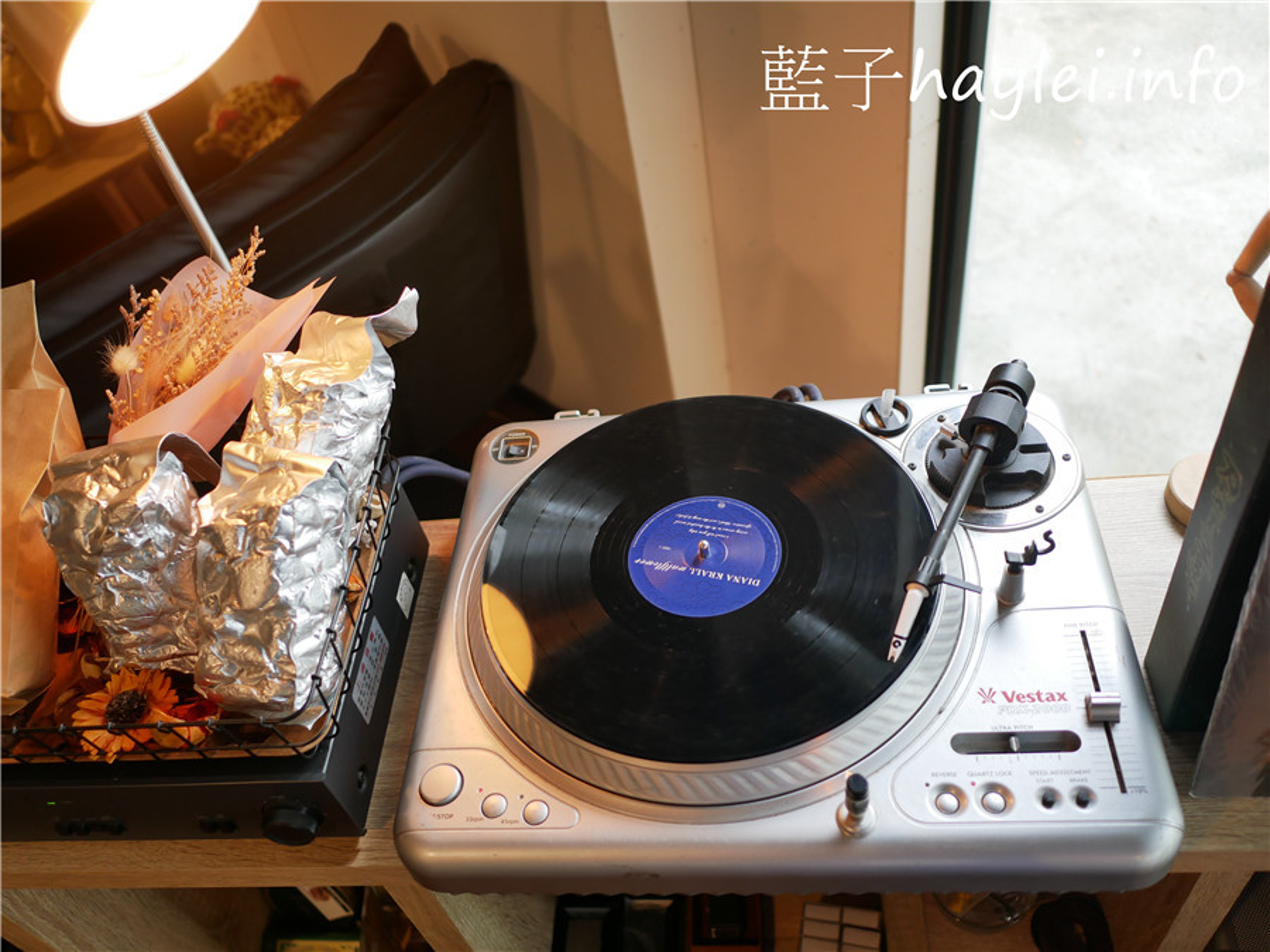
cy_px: 476
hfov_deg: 60.0
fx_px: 1101
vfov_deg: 46.8
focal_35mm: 30
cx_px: 635
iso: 200
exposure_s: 1/125
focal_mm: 15
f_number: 1.7
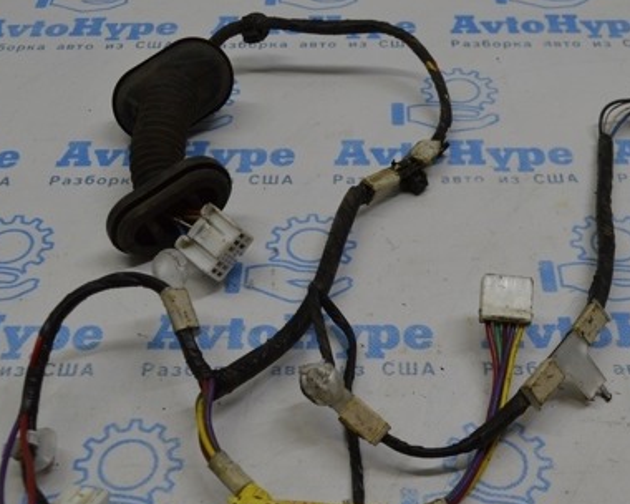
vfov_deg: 30.2
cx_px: 346
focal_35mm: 50
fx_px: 928
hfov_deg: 37.4
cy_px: 322
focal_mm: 21
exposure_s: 1/60
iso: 200
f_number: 5.6
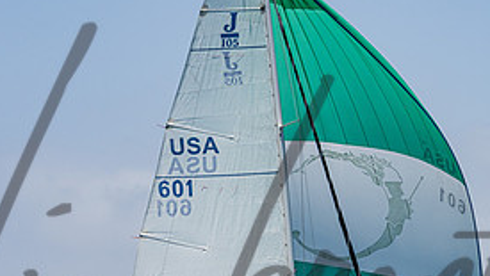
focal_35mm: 251
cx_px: 351
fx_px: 3263
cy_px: 305
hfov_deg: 8.6
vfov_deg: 4.8
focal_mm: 105
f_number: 8
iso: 400
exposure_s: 1/2500
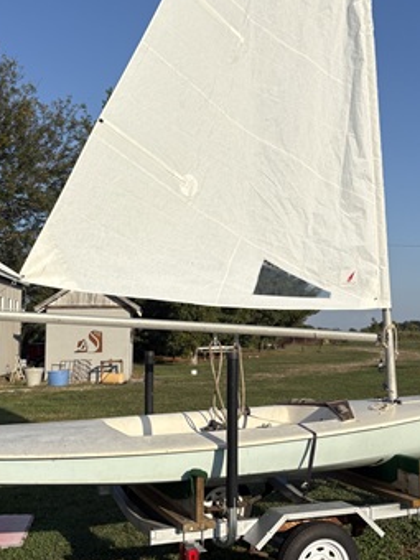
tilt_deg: +6.4
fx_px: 793
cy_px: 249
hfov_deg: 29.7
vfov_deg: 38.9
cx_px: 232
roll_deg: +0.2
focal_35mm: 49
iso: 50
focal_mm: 5.96
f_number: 1.6
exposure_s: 1/6993
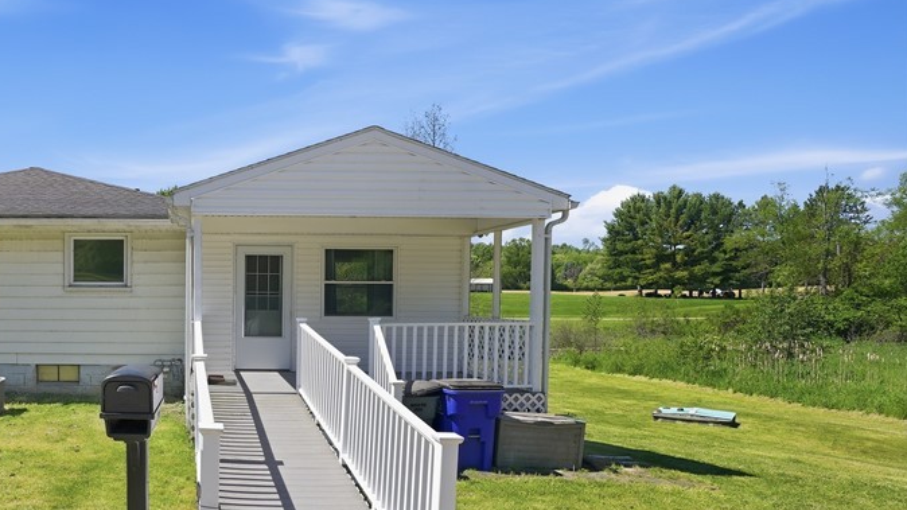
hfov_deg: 63.8
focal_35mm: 27
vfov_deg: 42.6
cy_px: 318
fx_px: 649
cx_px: 181
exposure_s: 1/250
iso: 80
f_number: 8
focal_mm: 16
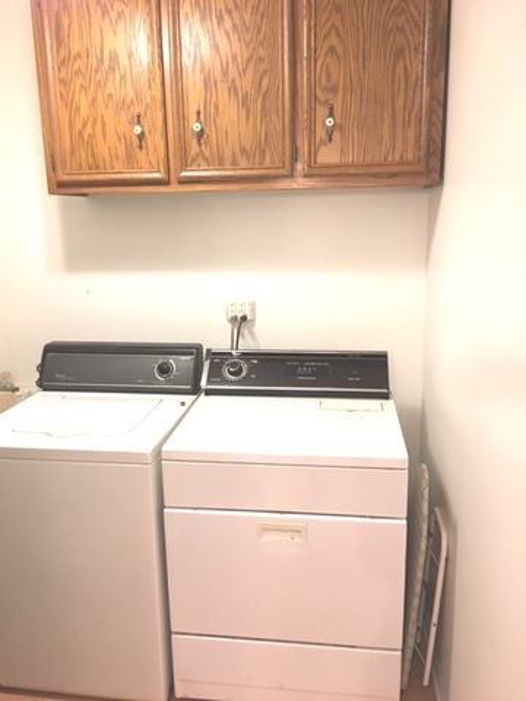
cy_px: 350
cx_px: 263
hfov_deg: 48.2
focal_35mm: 29
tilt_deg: -12.8
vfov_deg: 61.7
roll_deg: +2.2
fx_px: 588
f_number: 2.2
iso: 160
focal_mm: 4.15
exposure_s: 1/33
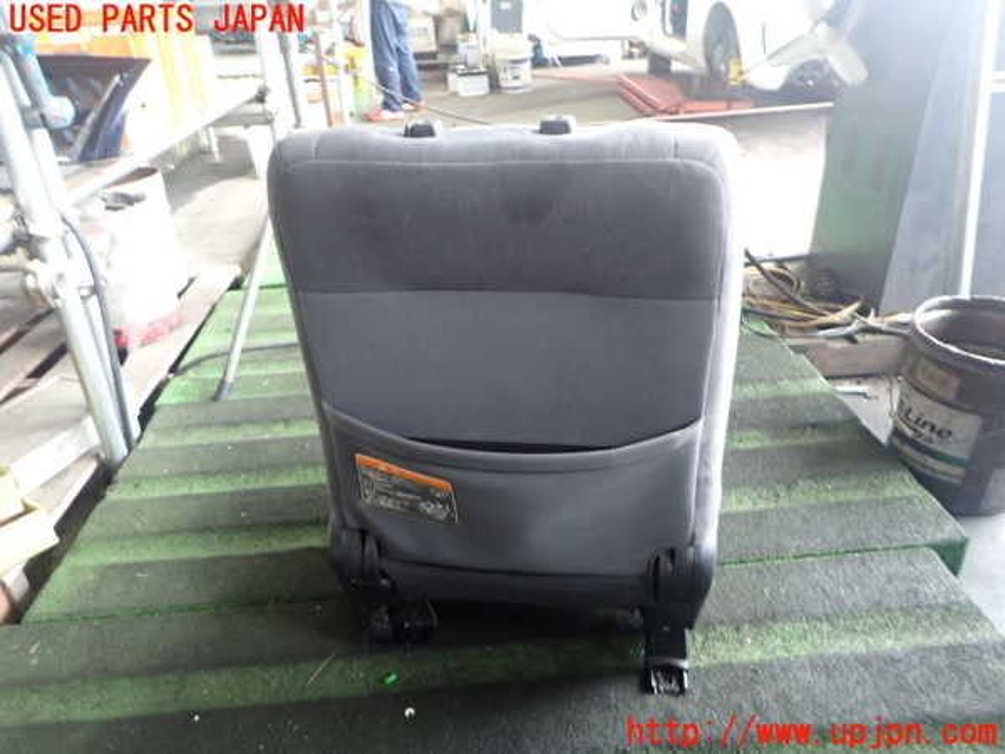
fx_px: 726
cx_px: 502
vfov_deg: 54.9
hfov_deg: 69.4
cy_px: 377
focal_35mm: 25
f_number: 2
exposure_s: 1/30
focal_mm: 4.5
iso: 400
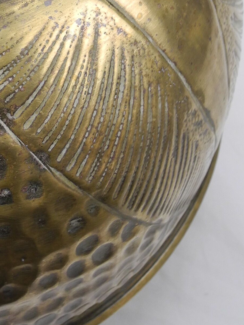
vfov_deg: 21.6
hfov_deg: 16.4
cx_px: -89
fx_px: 789
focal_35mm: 84
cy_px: -66
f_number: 2.8
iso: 100
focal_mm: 6
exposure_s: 1/94
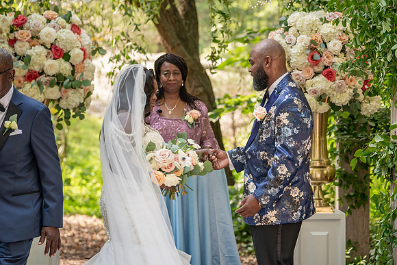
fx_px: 1332
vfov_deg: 11.4
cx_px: 214
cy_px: 122
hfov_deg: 16.9
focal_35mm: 121
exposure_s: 1/160
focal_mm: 112
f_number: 4
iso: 200
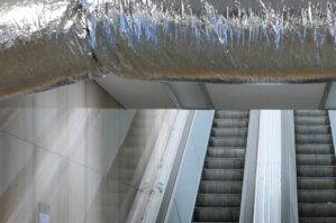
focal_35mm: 77
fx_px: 718
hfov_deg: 25.7
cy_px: 263
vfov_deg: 17.0
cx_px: 285
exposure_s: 1/40
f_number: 3.5
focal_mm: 20
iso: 800
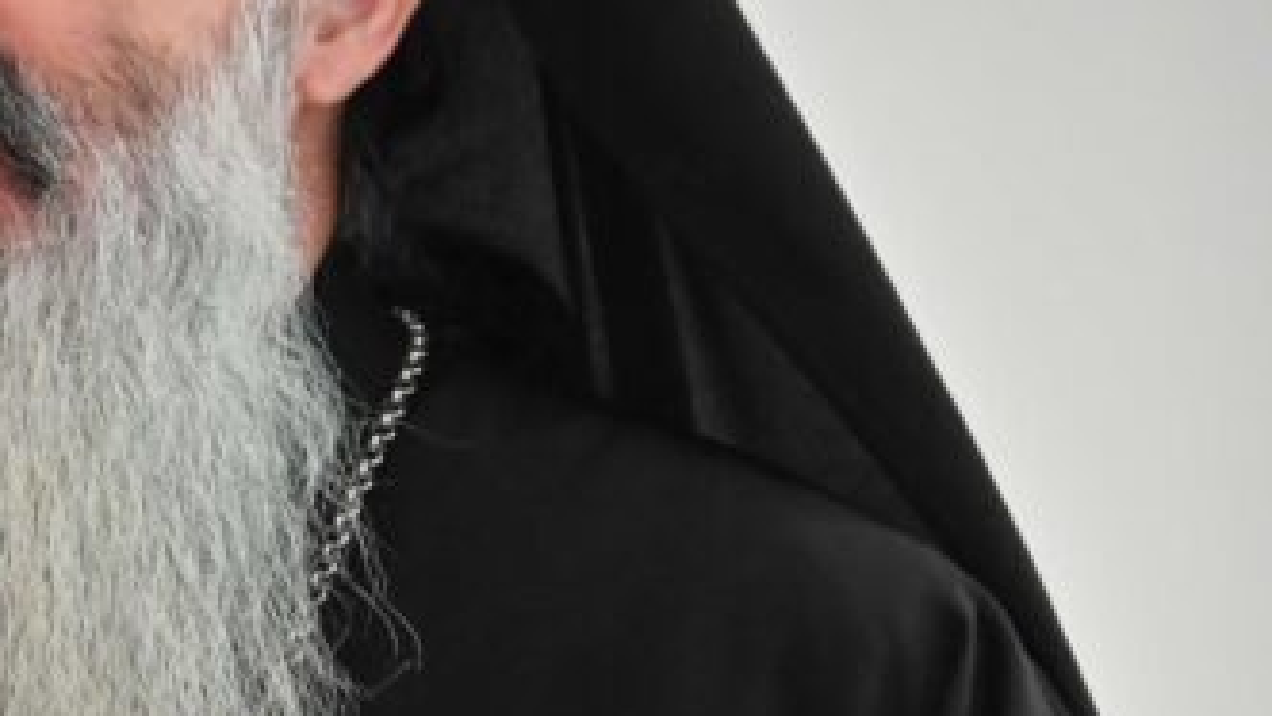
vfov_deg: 5.4
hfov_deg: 9.3
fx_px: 7625
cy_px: 170
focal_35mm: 226
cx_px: -582
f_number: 2.8
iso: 5000
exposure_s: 1/100
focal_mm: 70
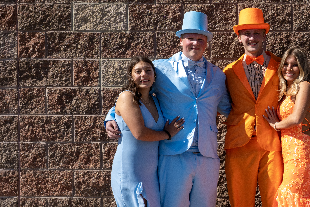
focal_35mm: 63
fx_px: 542
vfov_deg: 21.4
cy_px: 149
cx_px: 228
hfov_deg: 31.4
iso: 500
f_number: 11
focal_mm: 40
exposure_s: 1/800
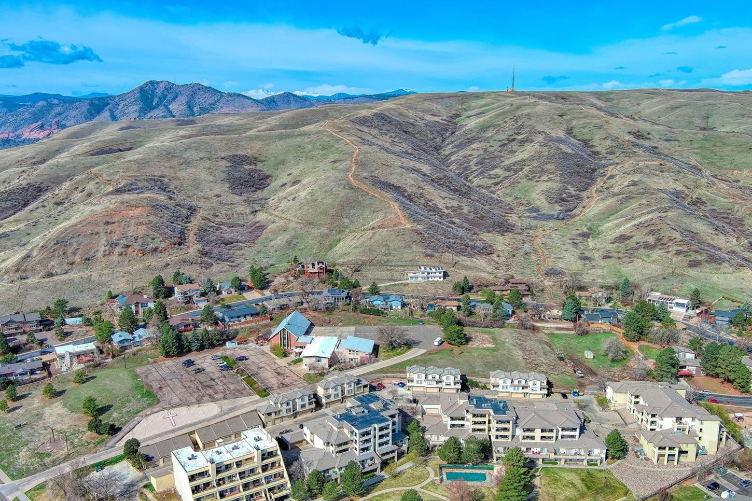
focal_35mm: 32
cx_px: 345
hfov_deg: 58.6
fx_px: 668
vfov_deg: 41.1
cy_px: 265
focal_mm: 10.6
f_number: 2.8
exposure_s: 1/1560
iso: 101
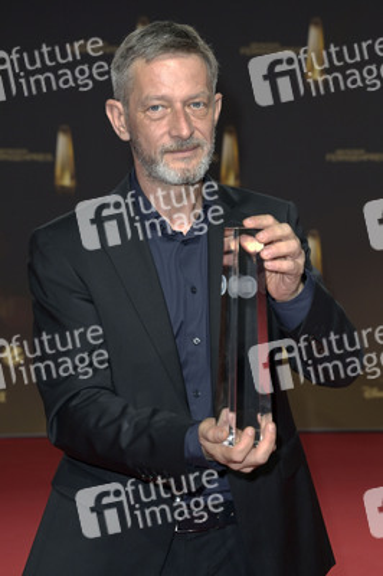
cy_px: 288
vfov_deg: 24.8
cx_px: 192
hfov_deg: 16.6
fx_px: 1311
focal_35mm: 82
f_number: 6.3
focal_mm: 82
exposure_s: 1/125
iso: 800
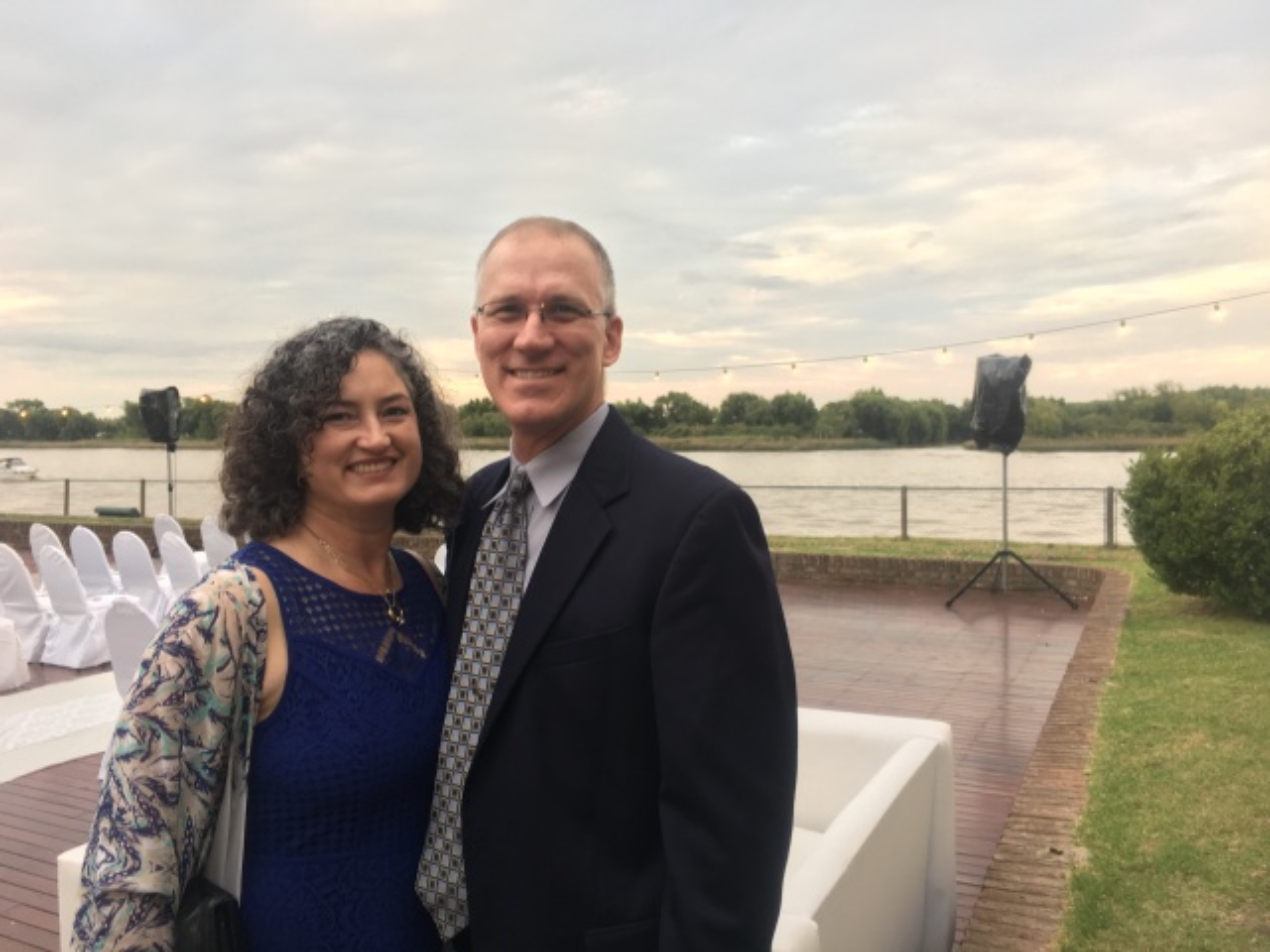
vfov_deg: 48.2
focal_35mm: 29
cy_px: 476
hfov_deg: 61.7
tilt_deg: -0.9
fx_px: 1064
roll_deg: +1.0
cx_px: 635
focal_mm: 4.15
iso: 25
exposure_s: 1/33
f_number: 2.2
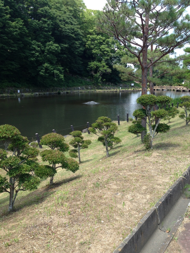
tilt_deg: -12.6
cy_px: 126
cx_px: 95
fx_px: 242
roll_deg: +0.6
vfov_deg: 55.4
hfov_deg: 42.9
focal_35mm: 33
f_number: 2.4
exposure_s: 1/475
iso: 50
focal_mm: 4.12
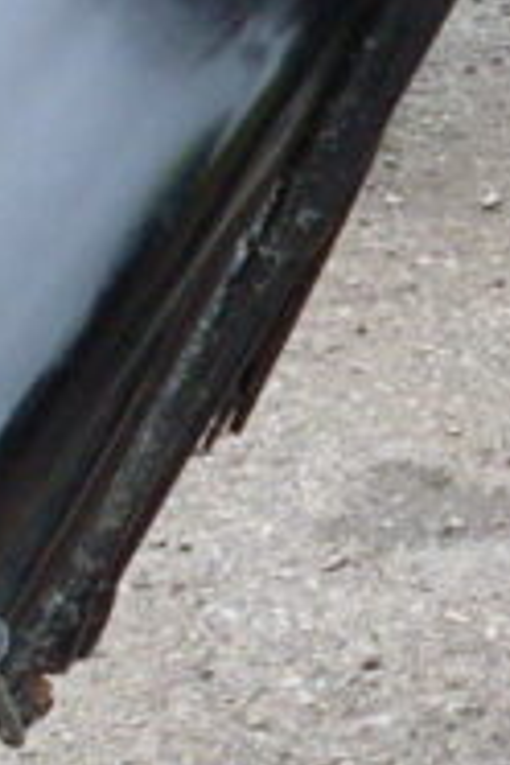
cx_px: 1168
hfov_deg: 6.1
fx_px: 4632
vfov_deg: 9.4
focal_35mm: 218
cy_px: 119
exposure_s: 1/90
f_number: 2.8
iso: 100
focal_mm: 6.3
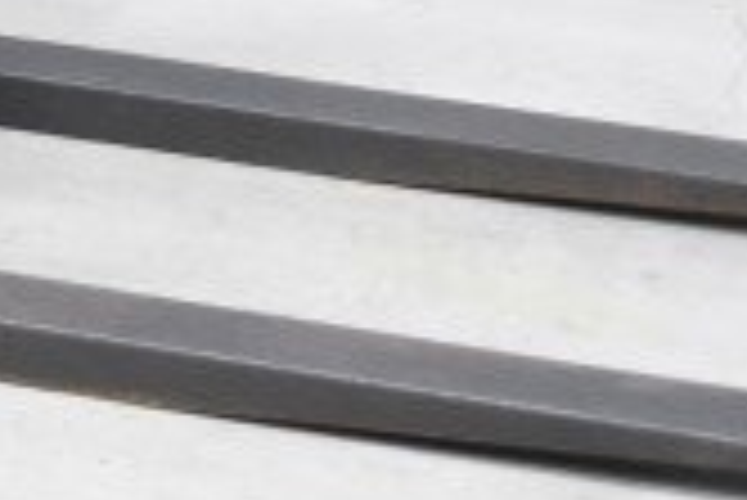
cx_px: -1125
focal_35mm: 260
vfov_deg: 5.0
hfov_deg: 7.4
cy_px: -1167
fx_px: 5400
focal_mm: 24
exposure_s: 1/25
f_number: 5
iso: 1600
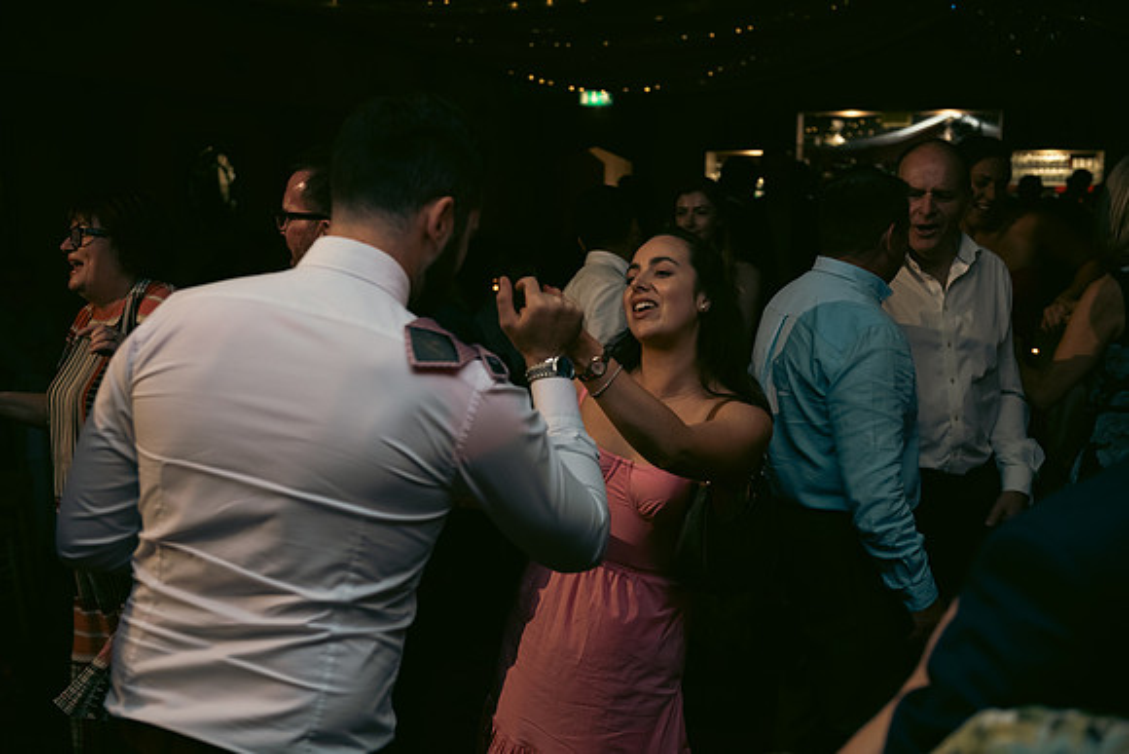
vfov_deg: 35.1
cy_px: 377
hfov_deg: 50.7
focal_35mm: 38
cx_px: 564
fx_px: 1192
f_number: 3.5
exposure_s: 1/160
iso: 800
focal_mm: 38
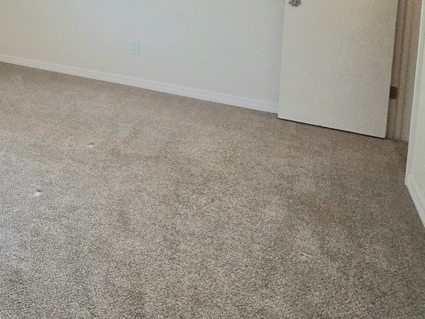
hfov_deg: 46.3
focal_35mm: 32
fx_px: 393
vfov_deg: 38.3
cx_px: -12
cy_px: -13
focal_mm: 2.2
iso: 400
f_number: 1.9
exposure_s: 1/370
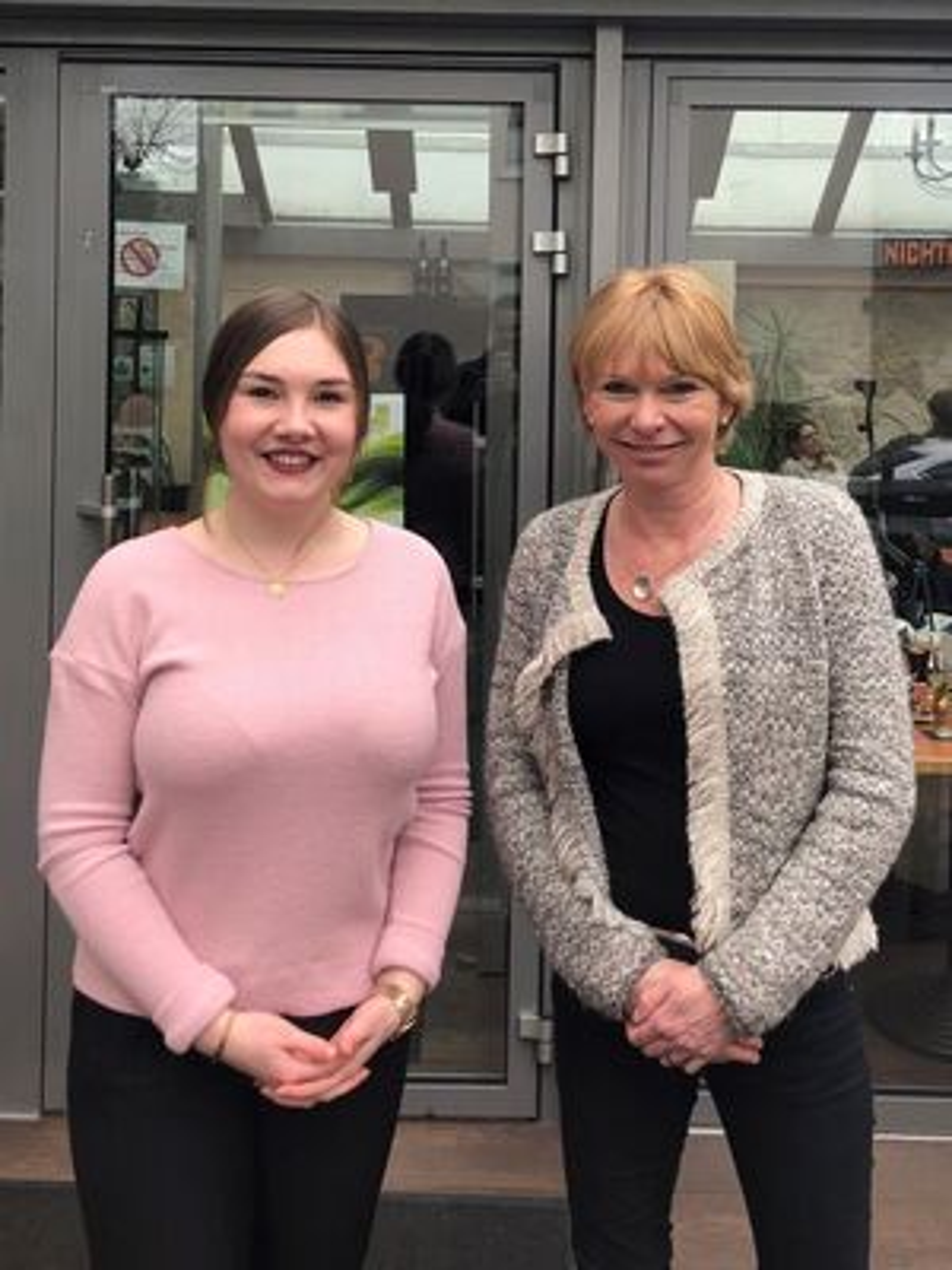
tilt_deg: +1.6
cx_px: 476
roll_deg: -0.3
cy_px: 635
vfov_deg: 63.4
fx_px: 1027
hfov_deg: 49.7
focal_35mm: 28
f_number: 1.8
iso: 20
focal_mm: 3.99
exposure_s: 1/246
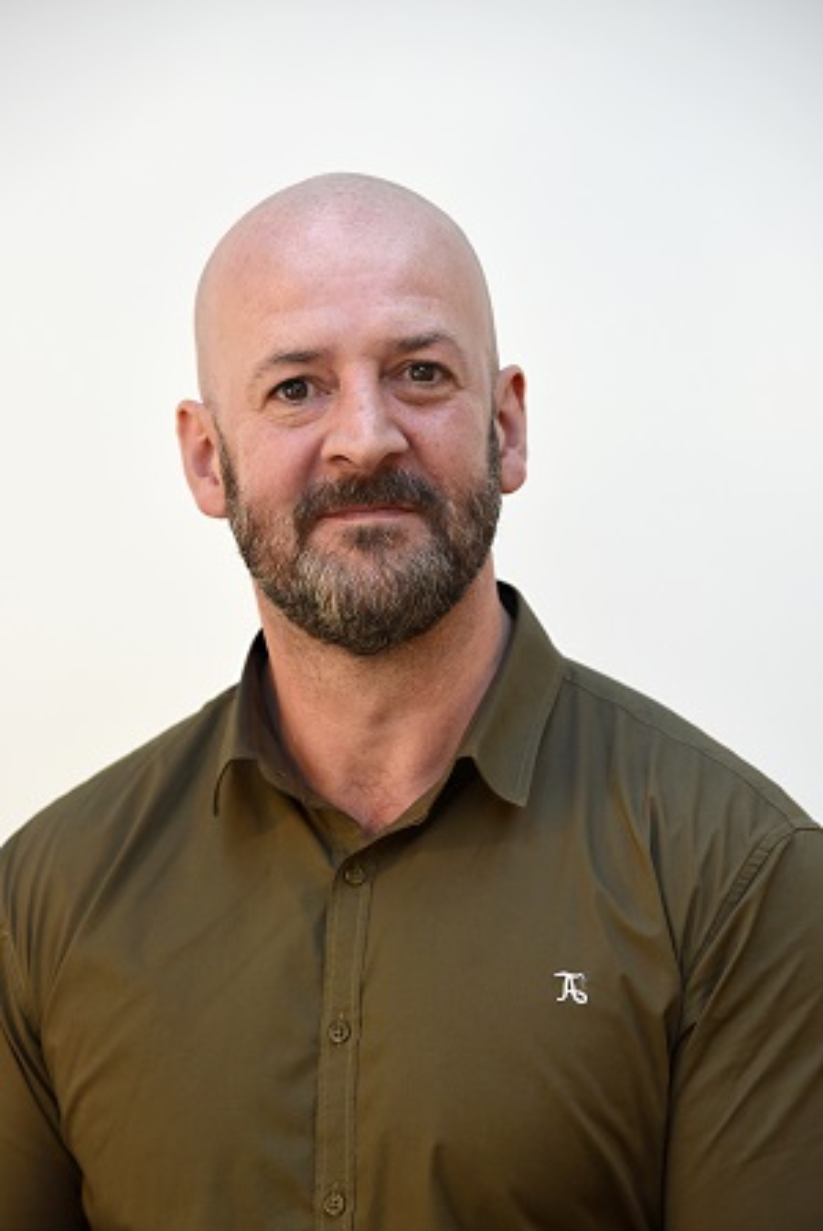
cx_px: 412
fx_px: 3595
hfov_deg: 13.1
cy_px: 616
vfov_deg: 19.4
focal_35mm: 105
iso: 1600
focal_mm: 105
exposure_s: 1/400
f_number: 4.5
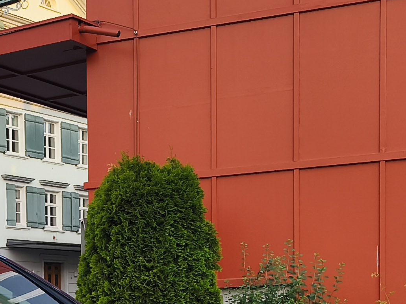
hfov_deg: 19.5
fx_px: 1067
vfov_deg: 15.4
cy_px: 405
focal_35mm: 91
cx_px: -152
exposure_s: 1/99.9
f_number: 1.65
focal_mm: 6.14
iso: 50
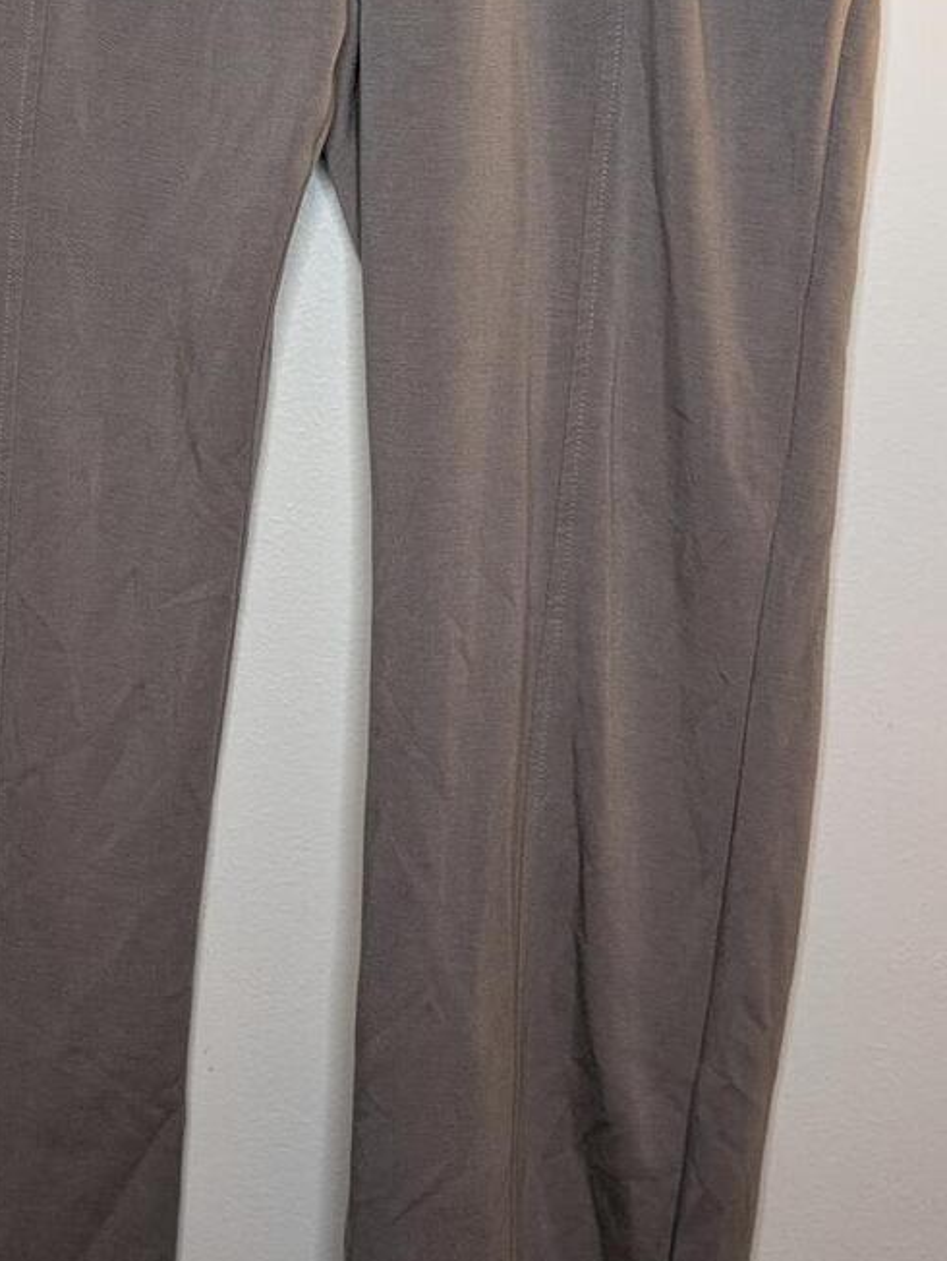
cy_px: 333
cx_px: 215
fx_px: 1858
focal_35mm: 51
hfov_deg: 28.1
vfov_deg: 36.7
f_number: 1.89
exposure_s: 1/24
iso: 46
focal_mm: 5.43
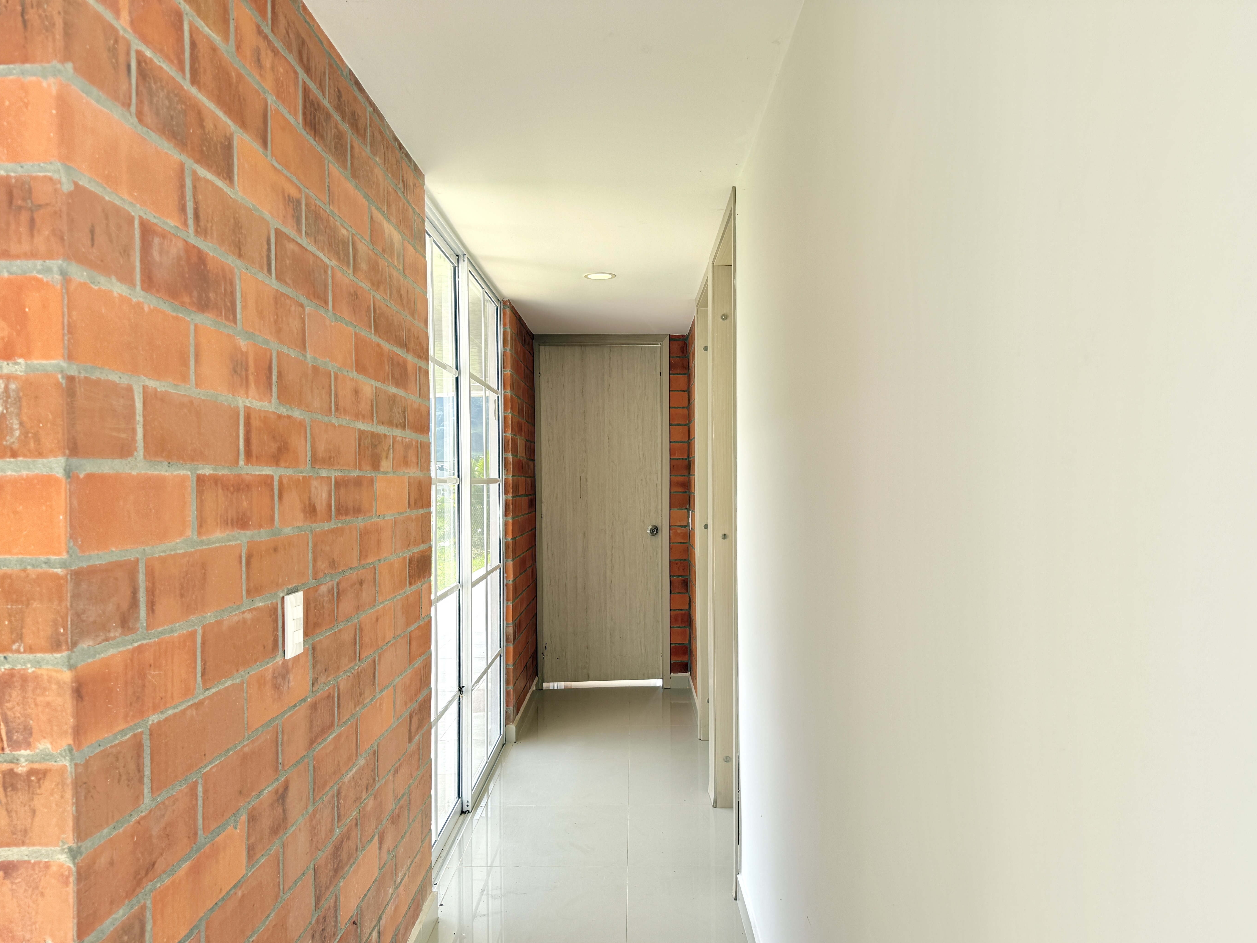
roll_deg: +0.5
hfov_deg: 69.4
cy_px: 491
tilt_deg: -0.9
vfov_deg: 54.9
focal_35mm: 25
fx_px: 908
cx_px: 630
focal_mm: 6.76
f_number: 1.78
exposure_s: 1/683
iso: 80
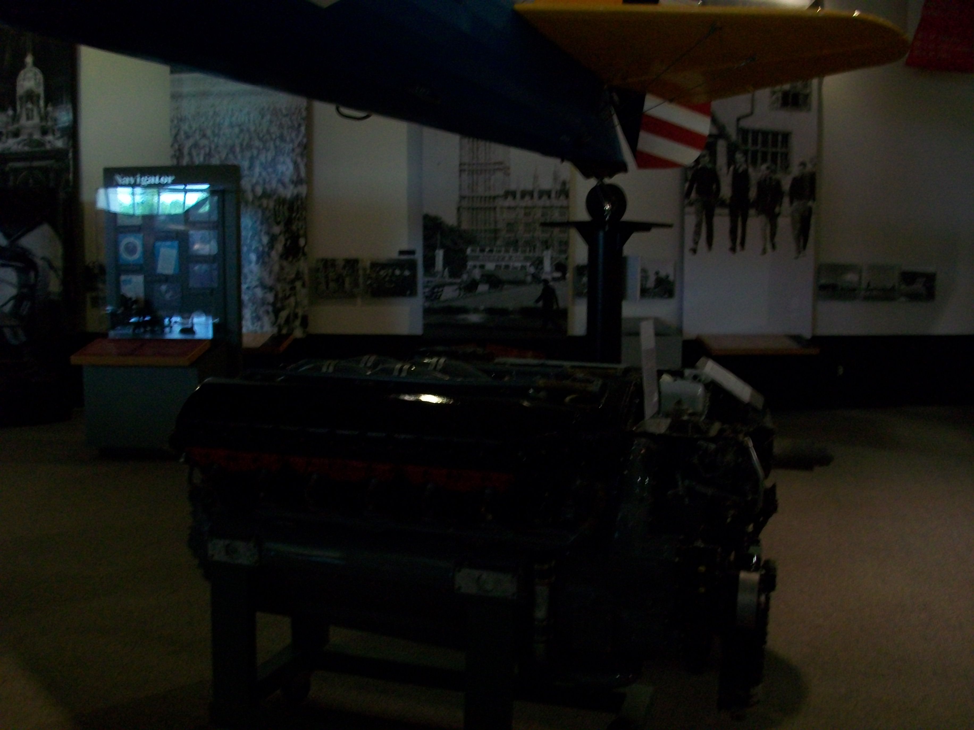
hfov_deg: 56.8
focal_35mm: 32
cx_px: 487
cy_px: 365
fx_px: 900
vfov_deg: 44.2
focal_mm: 5.7
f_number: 2.8
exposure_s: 1/8
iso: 160
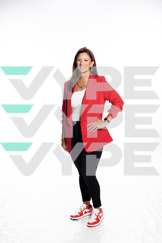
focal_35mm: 50
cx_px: 81
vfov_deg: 39.6
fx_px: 337
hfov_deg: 27.0
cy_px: 122
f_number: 8
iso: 400
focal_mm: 50
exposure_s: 1/250
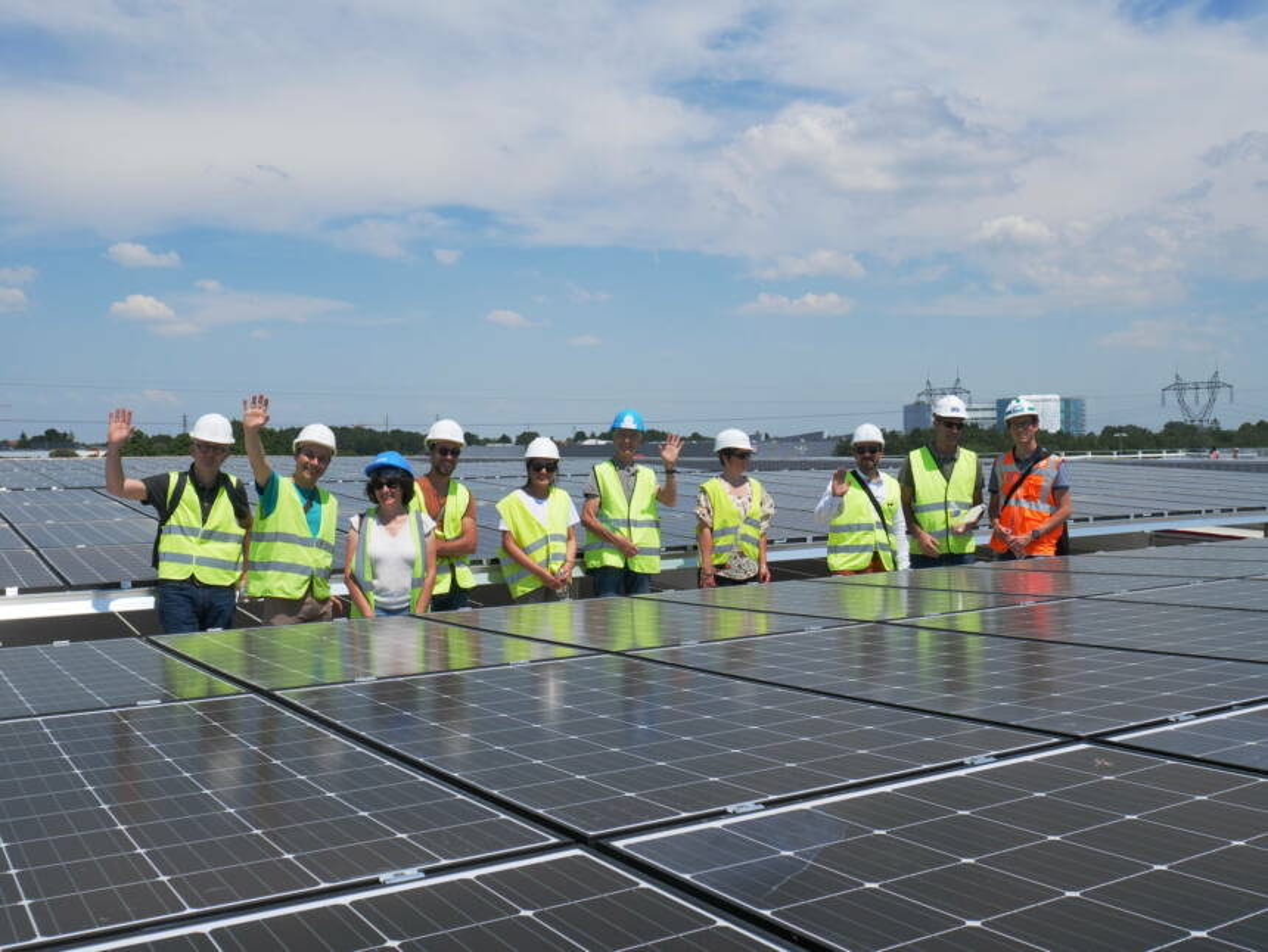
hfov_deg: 51.3
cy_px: 476
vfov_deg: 39.7
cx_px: 634
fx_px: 1319
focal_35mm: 36
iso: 200
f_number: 10
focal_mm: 18
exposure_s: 1/640
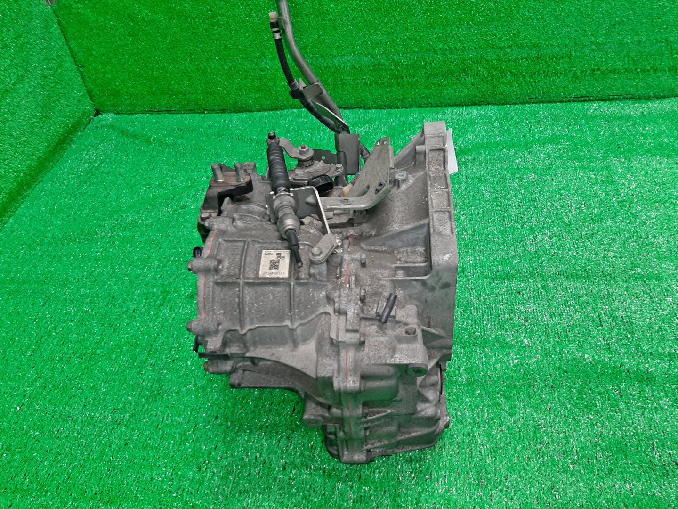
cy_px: 254
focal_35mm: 26
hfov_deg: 67.3
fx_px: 509
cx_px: 339
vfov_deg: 53.1
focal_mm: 3.93
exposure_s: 1/50
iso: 121
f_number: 1.7
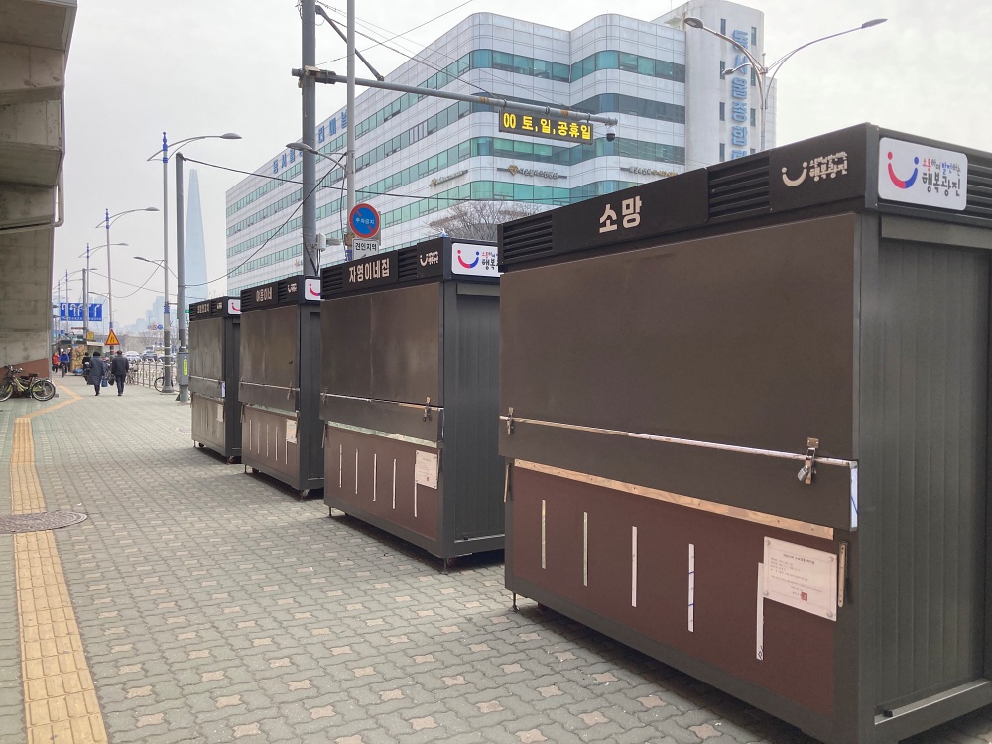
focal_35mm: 28
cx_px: 496
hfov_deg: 63.4
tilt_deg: +0.6
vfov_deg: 49.7
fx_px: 802
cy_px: 372
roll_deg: -1.1
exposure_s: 1/475
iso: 20
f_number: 1.8
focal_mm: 3.99
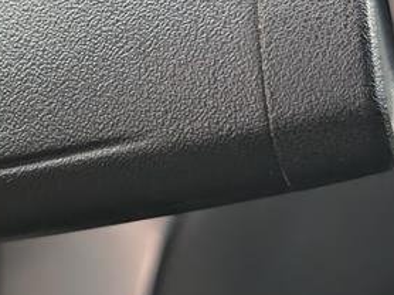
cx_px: 52
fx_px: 1285
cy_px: 88
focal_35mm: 113
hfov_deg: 17.2
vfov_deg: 13.1
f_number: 1.68
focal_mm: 6.9
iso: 618
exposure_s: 1/333
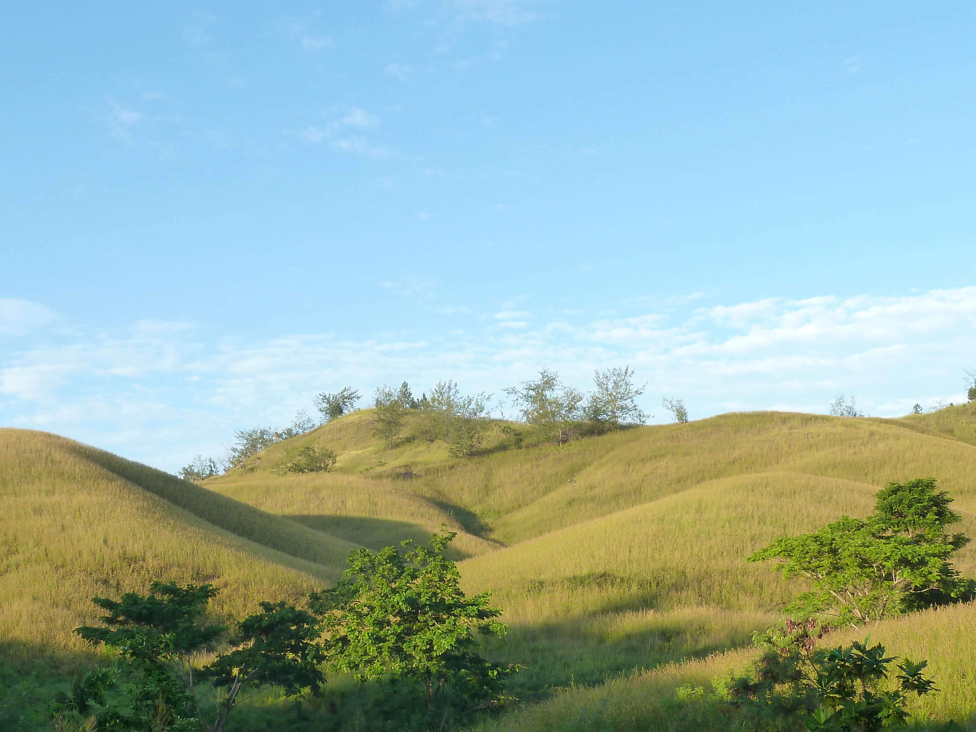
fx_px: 1410
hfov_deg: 38.0
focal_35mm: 50
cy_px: 484
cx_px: 394
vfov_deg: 28.9
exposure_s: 1/200
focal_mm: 5.7
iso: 125
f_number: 4
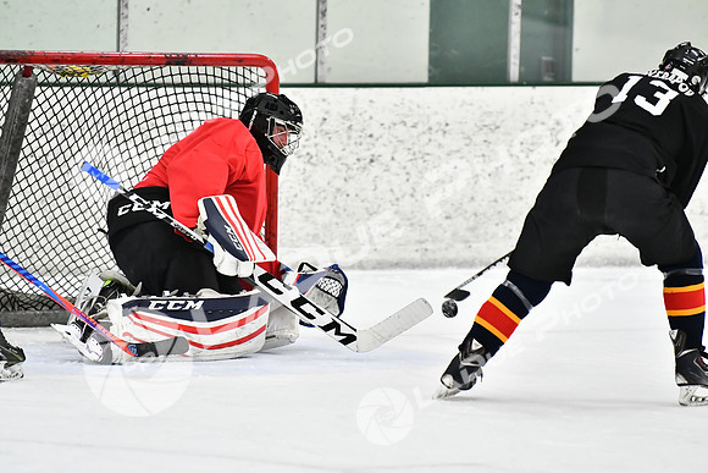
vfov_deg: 4.6
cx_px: 354
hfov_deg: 6.9
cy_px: 236
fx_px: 5901
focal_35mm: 300
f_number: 2.8
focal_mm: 200
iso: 5000
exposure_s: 1/1250
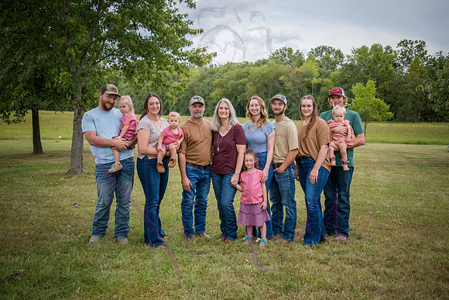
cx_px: 224
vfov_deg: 35.1
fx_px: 474
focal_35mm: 38
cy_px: 150
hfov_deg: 50.7
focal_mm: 38
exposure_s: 1/500
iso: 400
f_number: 5.6
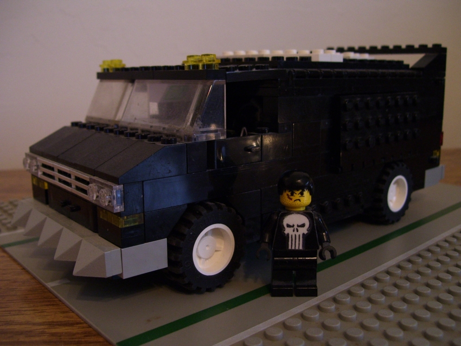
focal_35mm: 37
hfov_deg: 50.1
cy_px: 173
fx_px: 493
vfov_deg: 38.7
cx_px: 230
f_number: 2.7
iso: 160
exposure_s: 1/8
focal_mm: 6
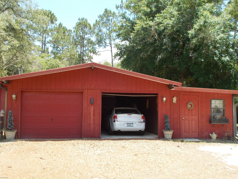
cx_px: 121
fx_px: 275
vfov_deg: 36.0
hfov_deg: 46.8
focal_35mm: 40
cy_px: 92
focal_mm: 6.9
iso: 80
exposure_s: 1/250
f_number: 3.9
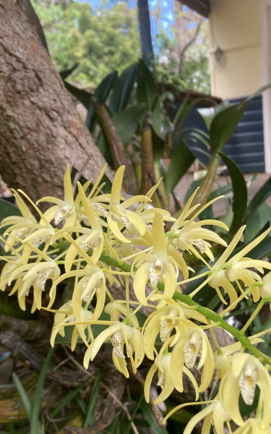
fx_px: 484
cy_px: 270
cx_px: 177
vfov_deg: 47.8
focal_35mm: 41
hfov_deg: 31.0
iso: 25
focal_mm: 3.99
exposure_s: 1/121
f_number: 1.8
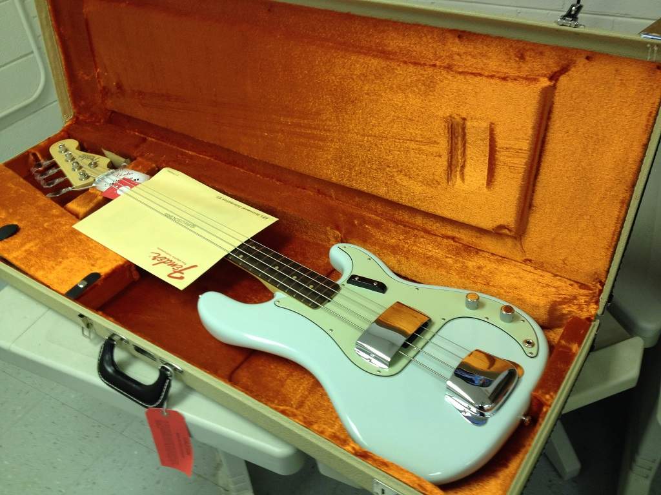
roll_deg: +5.6
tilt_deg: -38.1
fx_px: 668
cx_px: 330
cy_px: 248
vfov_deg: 40.7
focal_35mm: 35
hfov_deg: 52.6
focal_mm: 4.28
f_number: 2.4
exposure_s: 1/20
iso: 50
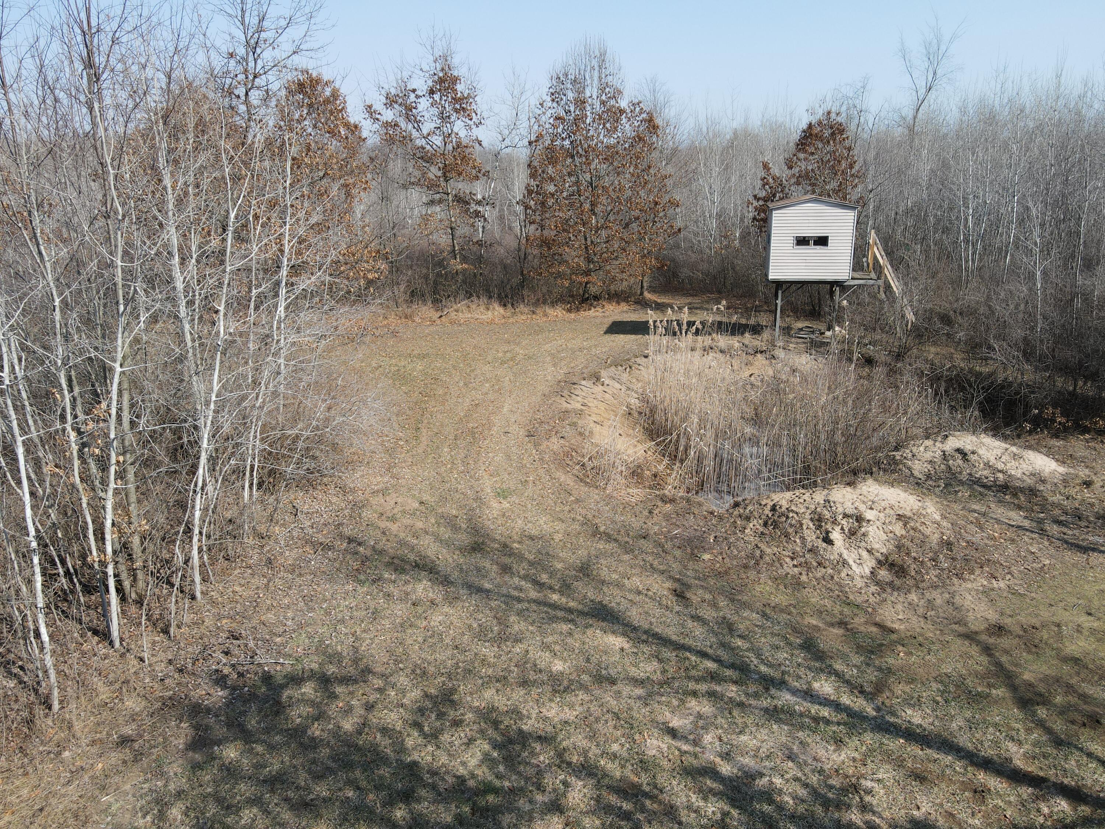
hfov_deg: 71.6
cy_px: 414
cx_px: 552
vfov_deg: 56.8
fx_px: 766
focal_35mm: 24
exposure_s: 1/400
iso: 100
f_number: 2.8
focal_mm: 4.5
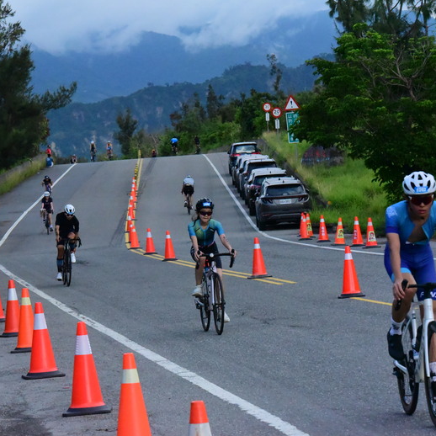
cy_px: 218
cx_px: 214
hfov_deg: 10.1
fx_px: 2465
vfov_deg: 10.1
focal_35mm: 173
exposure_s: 1/4000
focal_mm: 135
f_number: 16
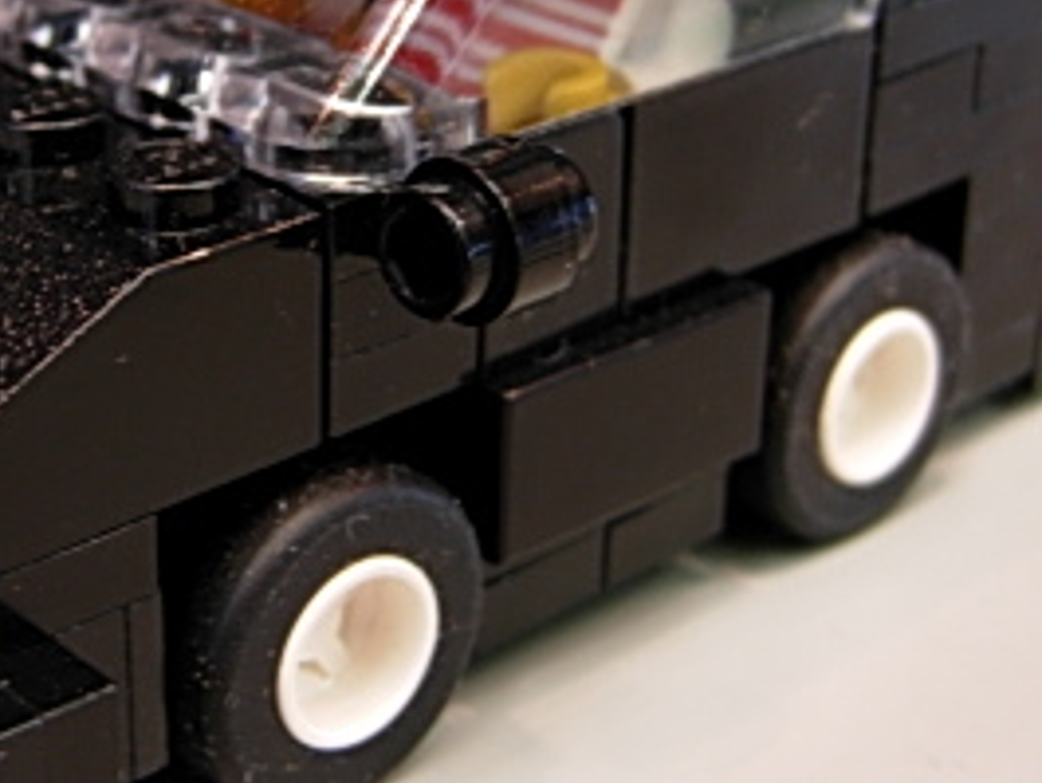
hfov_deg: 22.3
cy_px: 248
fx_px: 2620
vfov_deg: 16.9
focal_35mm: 87
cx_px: 267
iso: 50
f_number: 2.7
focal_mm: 7.5
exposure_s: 1/5
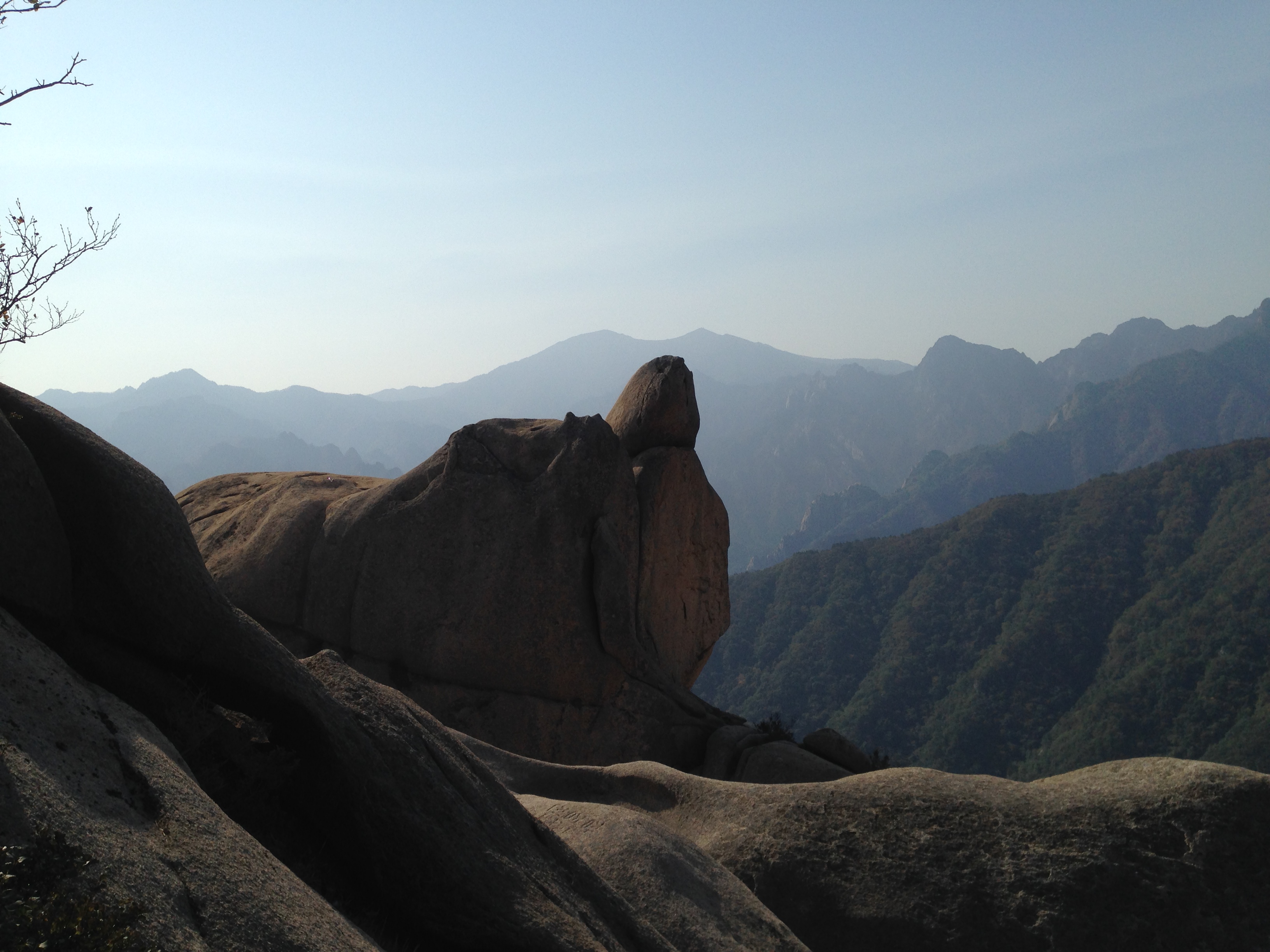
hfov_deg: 55.4
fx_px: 1211
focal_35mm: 33
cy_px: 476
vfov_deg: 42.9
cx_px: 635
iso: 50
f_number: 2.4
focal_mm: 4.12
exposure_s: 1/3195
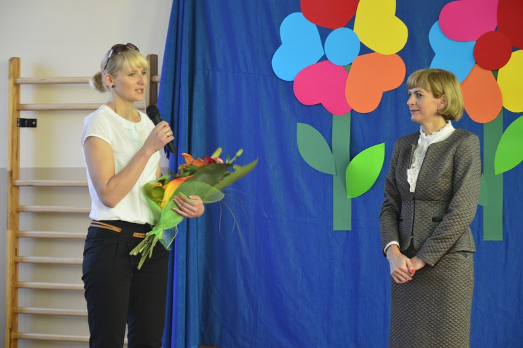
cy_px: 174
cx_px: 262
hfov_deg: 16.1
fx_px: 1851
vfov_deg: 10.7
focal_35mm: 128
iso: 400
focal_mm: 85
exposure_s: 1/20
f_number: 5.6
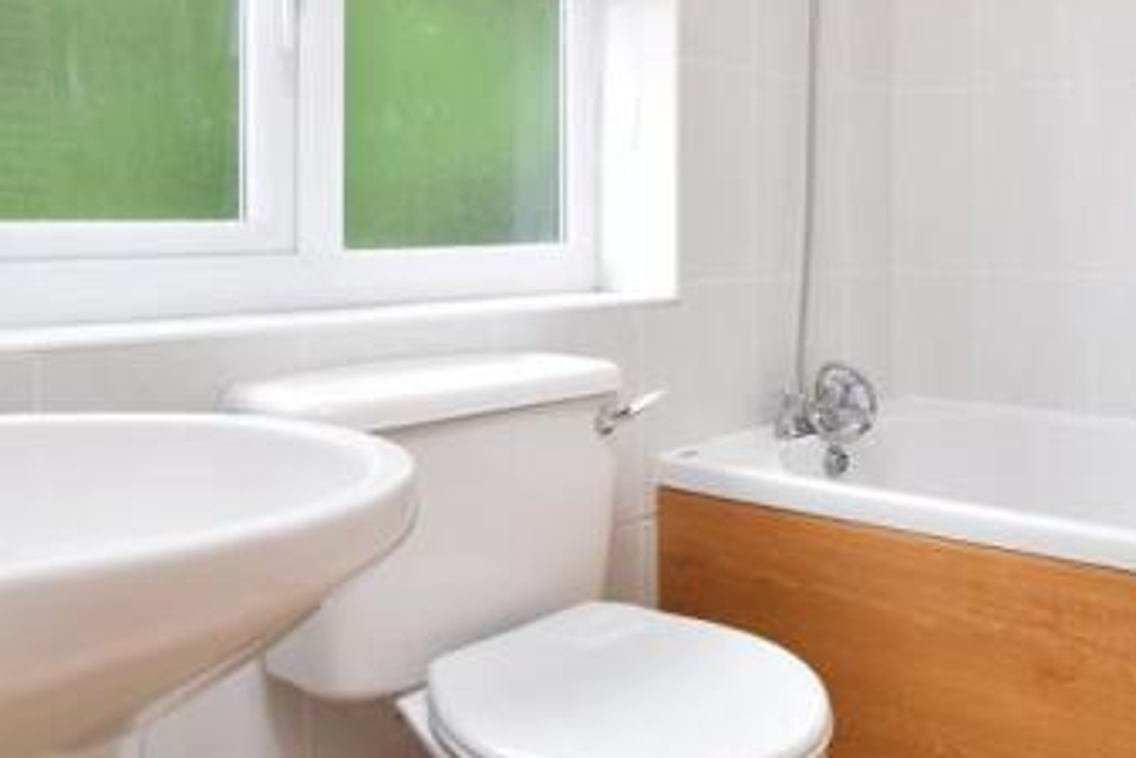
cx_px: 994
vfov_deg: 37.2
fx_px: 1105
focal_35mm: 35
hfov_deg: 49.3
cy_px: 214
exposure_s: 1/40
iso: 400
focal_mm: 12
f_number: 8
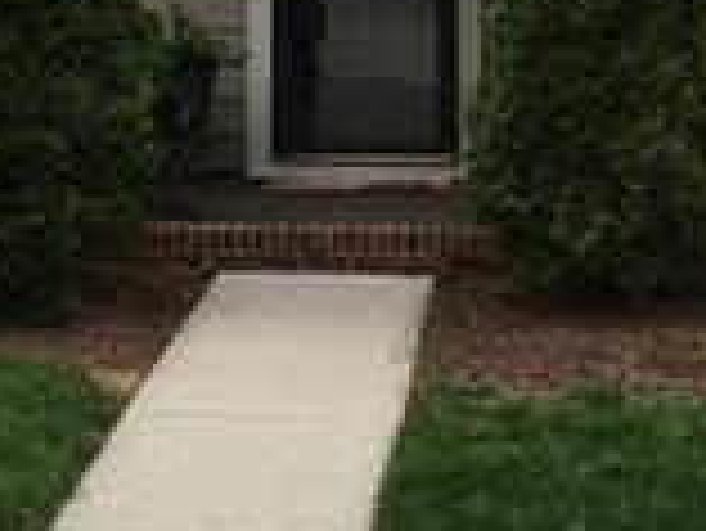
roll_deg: +0.0
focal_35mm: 118
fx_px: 2408
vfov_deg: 11.8
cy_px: -356
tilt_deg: +8.6
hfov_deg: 16.7
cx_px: 333
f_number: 2.2
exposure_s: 1/472
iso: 25
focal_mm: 4.15
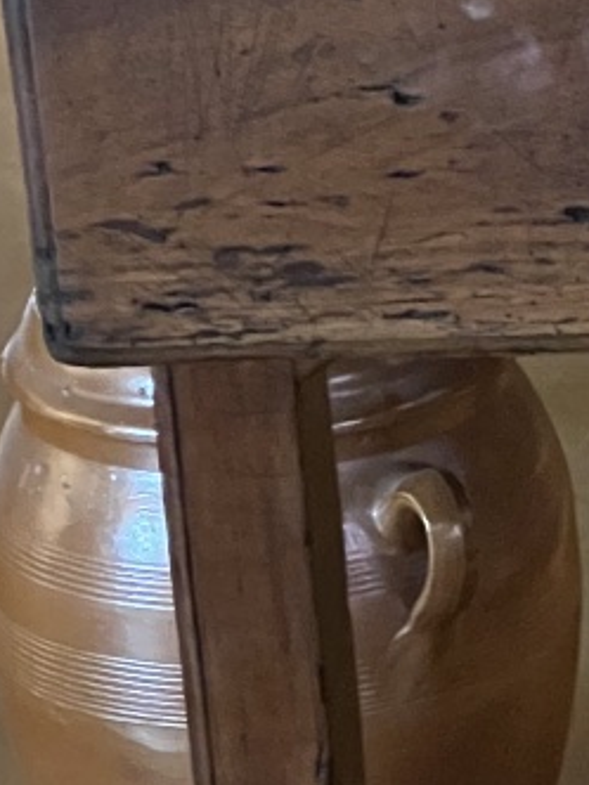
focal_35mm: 278
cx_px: 821
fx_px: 6307
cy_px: 90
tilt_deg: -19.3
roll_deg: +3.7
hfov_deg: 5.3
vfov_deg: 7.1
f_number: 2.8
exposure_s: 1/25
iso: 1250
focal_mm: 9
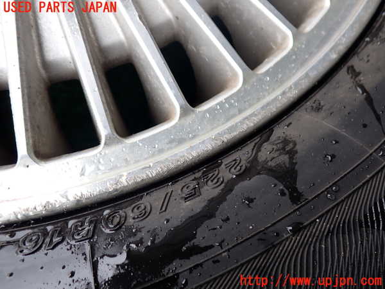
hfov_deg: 60.0
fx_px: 334
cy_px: 144
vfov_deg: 46.8
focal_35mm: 30
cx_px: 192
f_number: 2.3
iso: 125
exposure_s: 1/125
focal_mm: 5.4
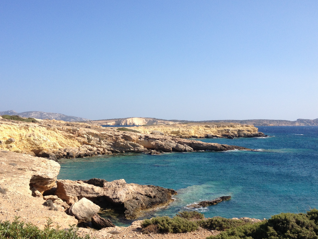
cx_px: 134
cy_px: 126
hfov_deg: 42.8
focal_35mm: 44
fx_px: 404
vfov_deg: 32.9
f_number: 2.4
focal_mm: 4.28
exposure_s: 1/1783
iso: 50
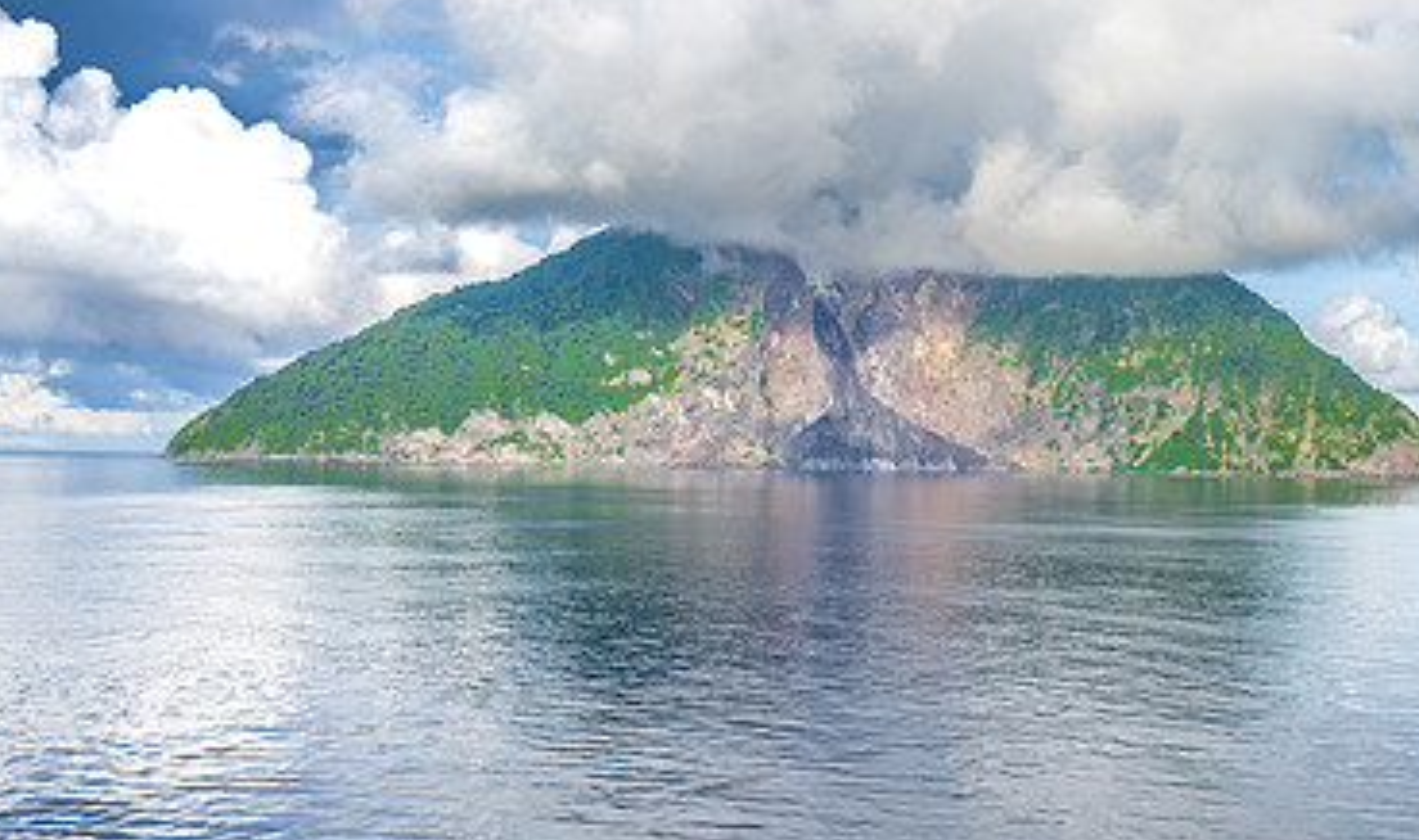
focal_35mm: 50
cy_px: 355
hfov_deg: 40.1
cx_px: 990
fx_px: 1906
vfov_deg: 24.8
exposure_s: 1/320
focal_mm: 25.5
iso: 320
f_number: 8
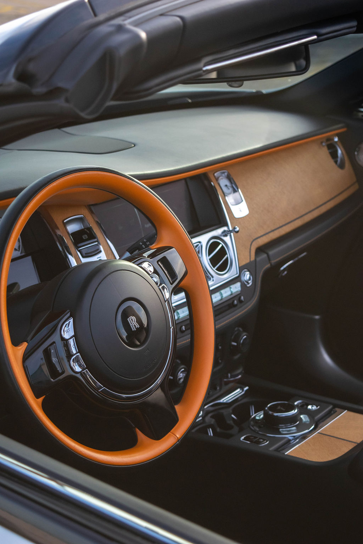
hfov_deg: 18.9
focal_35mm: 72
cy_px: 272
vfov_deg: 28.1
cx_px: 182
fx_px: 1089
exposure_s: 1/1000
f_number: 5.3
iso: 560
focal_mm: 48
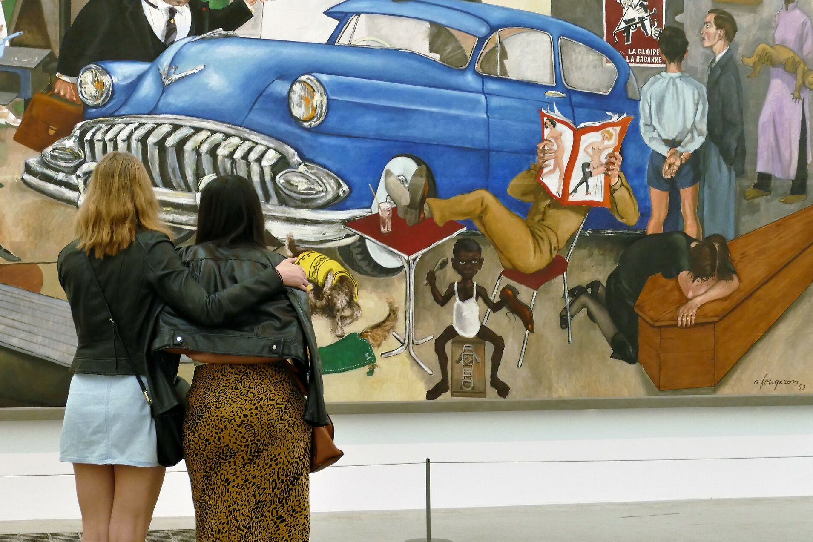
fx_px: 1987
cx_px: 315
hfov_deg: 23.1
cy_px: 232
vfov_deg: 15.5
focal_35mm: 88
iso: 1250
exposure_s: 1/80
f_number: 3.7
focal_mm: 25.64
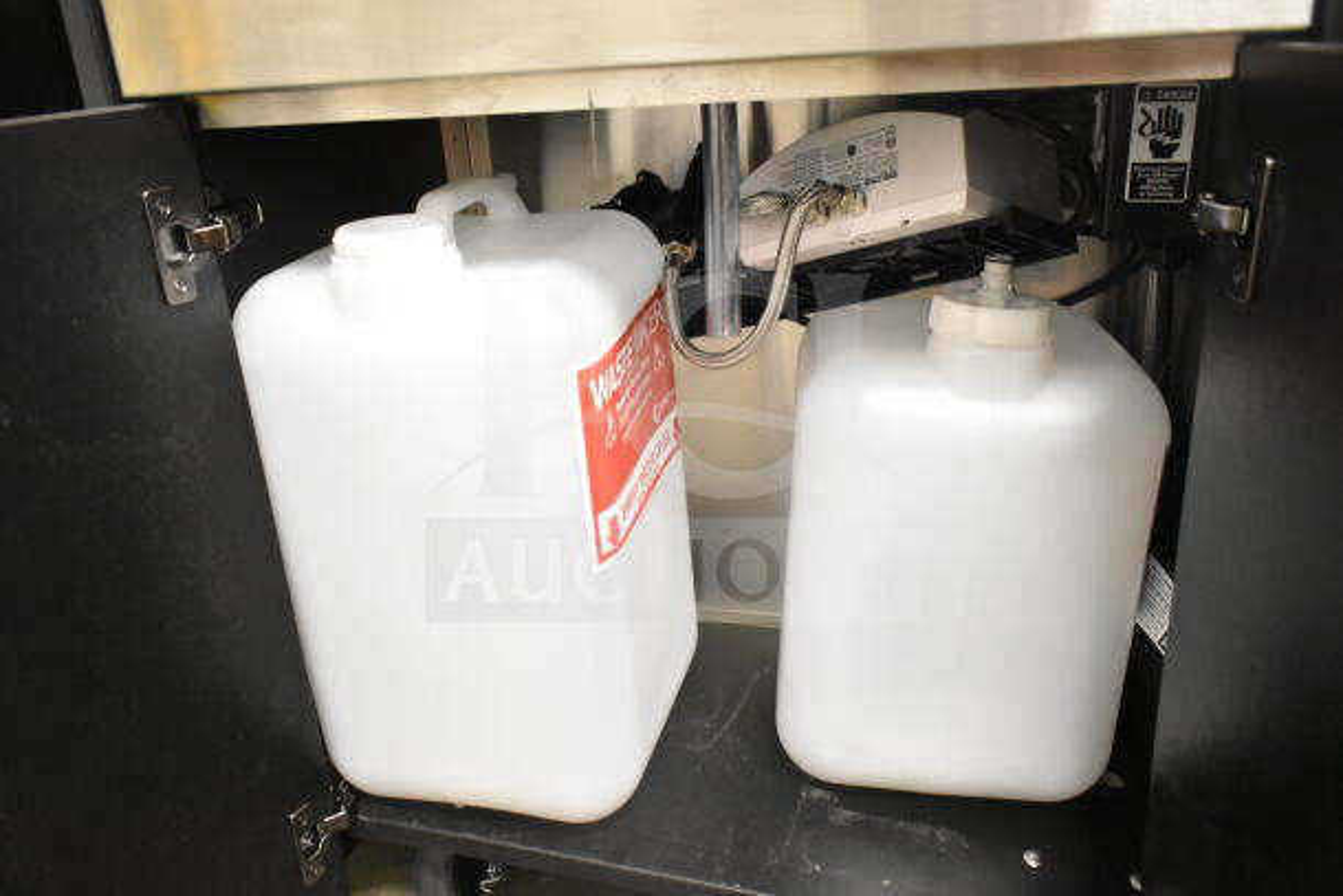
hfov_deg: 61.9
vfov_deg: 43.6
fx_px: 1119
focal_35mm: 30
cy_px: 448
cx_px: 672
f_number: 3.5
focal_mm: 20
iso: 4500
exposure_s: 1/30
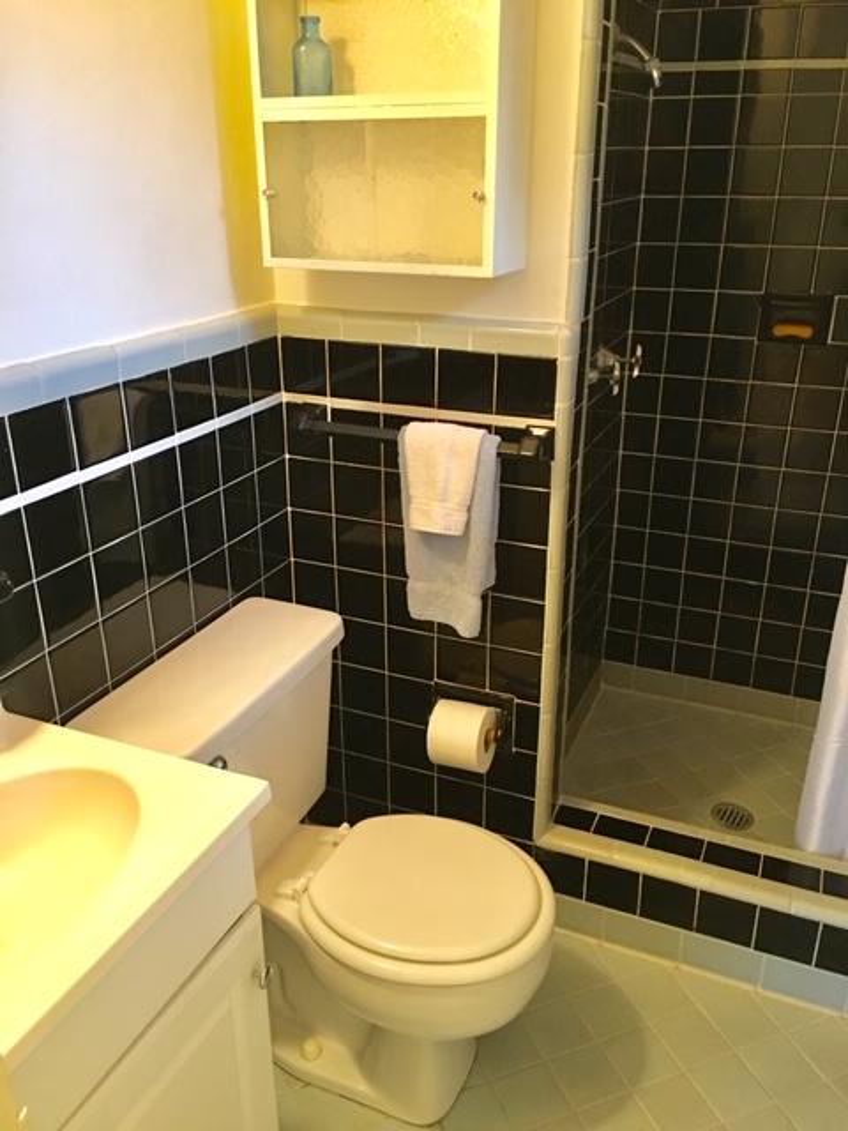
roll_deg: -1.0
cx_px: 424
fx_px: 947
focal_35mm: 29
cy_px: 566
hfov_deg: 48.2
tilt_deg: -22.4
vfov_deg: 61.7
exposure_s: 1/10
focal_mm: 4.15
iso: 100
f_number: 2.2
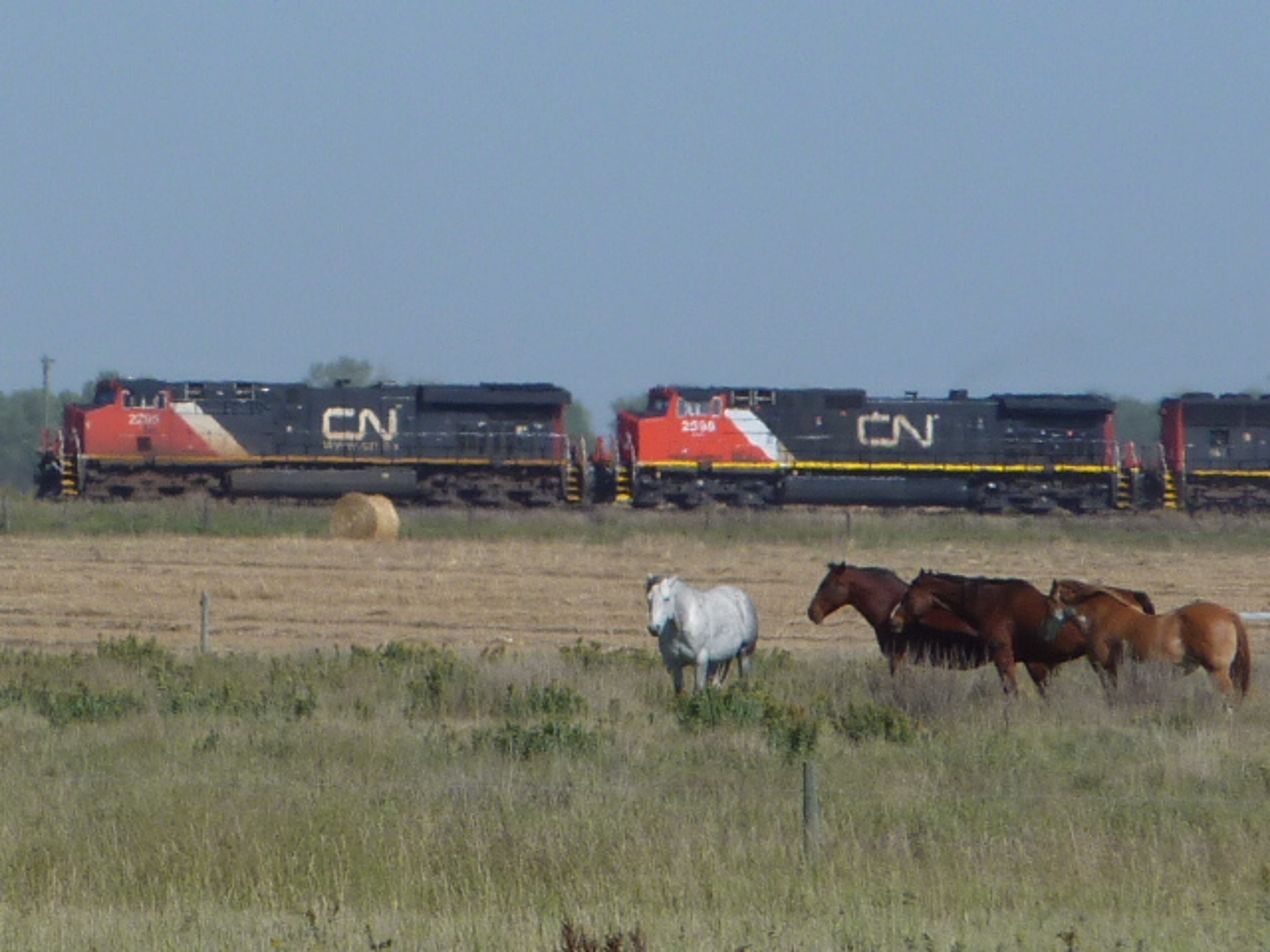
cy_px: 476
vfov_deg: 5.3
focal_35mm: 278
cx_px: 635
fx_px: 10199
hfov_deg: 7.1
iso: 80
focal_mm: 45.7
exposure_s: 1/640
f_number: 5.6
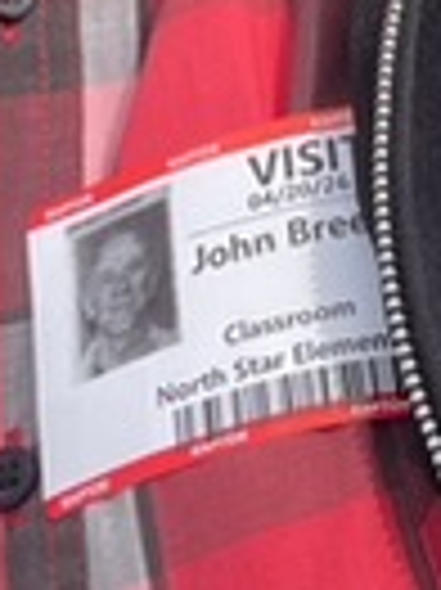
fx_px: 1872
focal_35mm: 110
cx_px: 500
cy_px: -482
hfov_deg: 13.2
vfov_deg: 15.4
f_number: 2.2
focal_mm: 2.71
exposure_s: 1/433
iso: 25
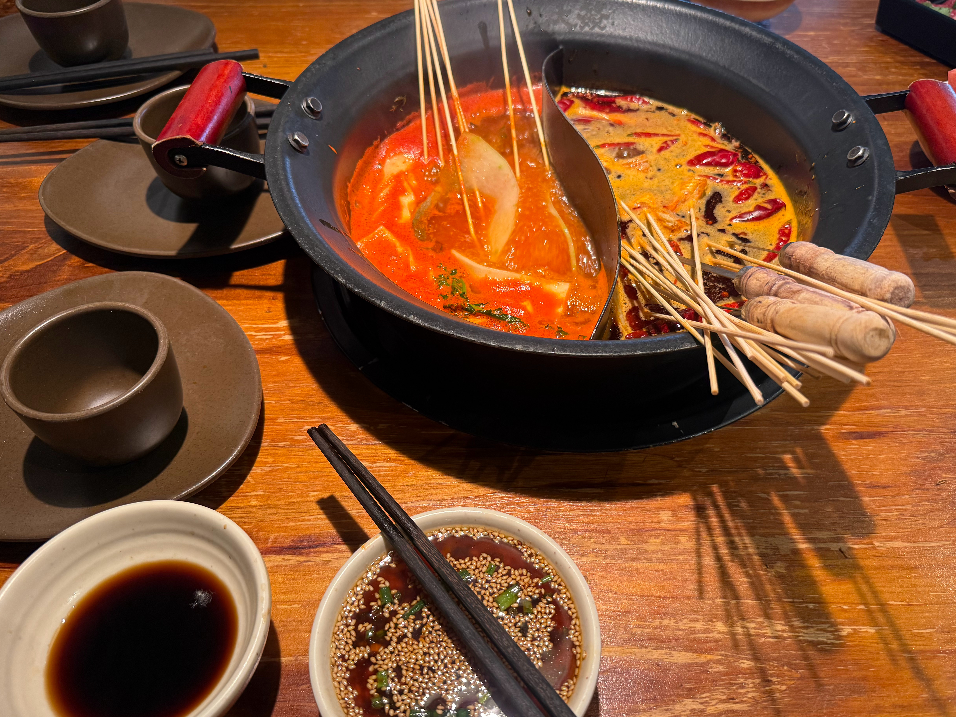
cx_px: 521
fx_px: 773
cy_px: 357
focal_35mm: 28
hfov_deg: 63.3
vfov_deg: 49.7
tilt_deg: -48.3
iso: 200
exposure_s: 1/100
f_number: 1.78
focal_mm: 6.76
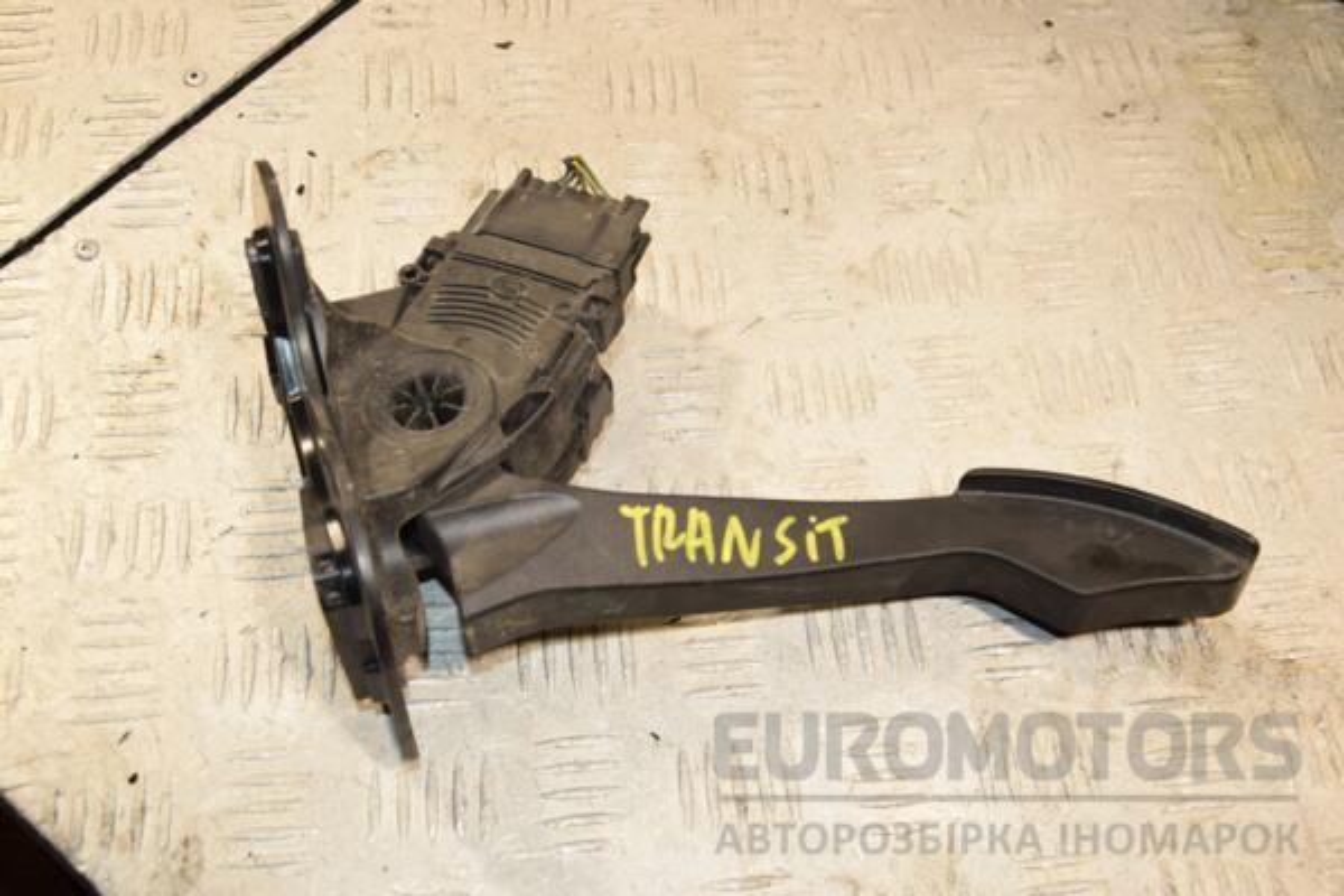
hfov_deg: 46.4
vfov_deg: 31.9
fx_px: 1568
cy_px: 448
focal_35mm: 42
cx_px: 672
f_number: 7.1
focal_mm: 28
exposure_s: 1/200
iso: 800
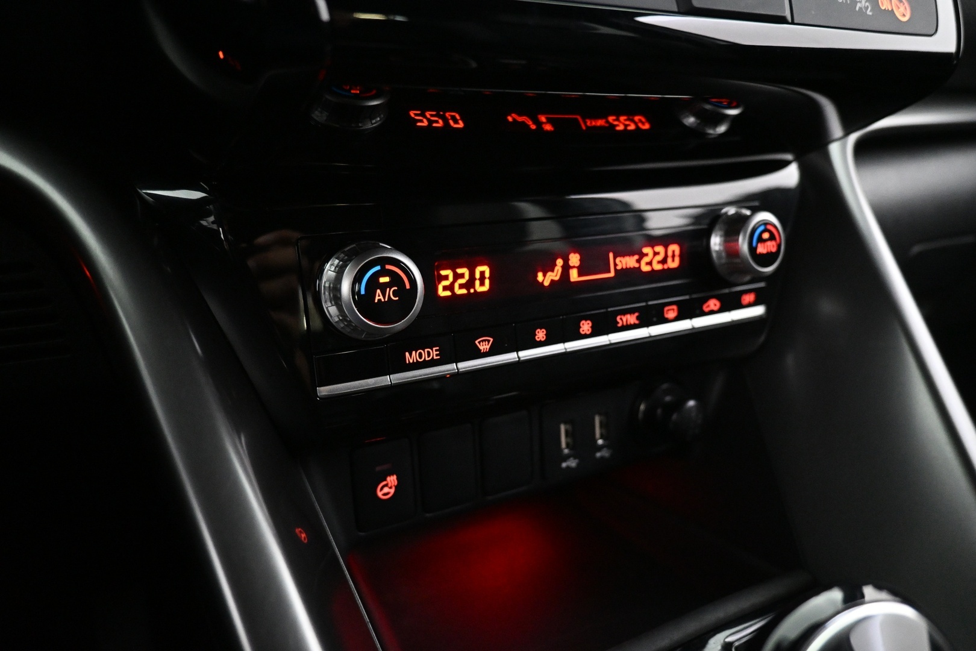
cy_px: 326
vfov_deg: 53.1
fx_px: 651
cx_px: 488
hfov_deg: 73.7
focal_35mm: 24
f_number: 3.5
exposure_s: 1/30
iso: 4000
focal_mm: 16
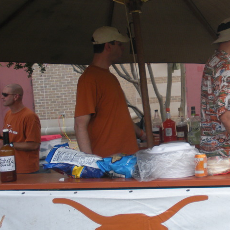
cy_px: 96
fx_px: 511
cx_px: 233
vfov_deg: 25.3
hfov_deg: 24.2
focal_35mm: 68
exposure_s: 1/111
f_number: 3.5
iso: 64
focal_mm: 6.3
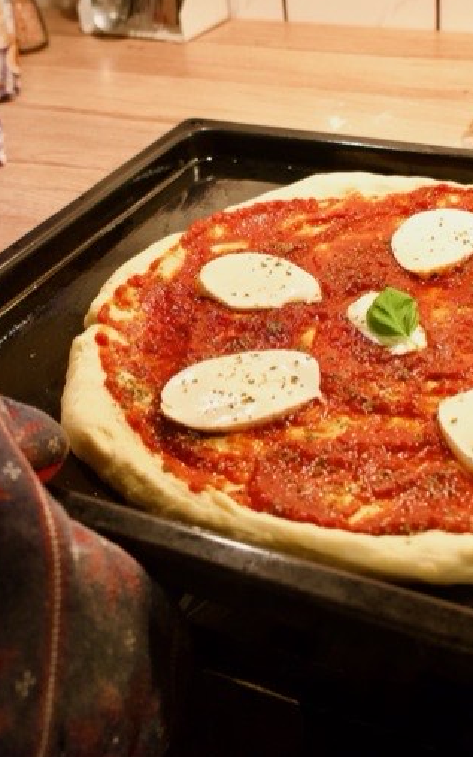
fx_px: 928
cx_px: 313
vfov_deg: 44.4
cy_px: 384
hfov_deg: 28.4
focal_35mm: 45
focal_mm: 28
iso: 3200
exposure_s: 1/80
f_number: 5.6
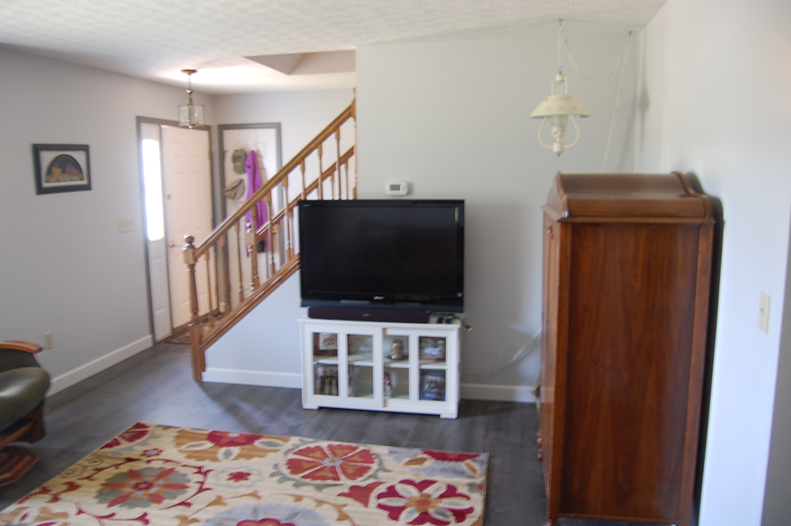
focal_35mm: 27
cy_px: 263
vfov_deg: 47.8
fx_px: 593
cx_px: 396
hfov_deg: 67.4
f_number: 3.5
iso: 800
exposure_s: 1/10
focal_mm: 18
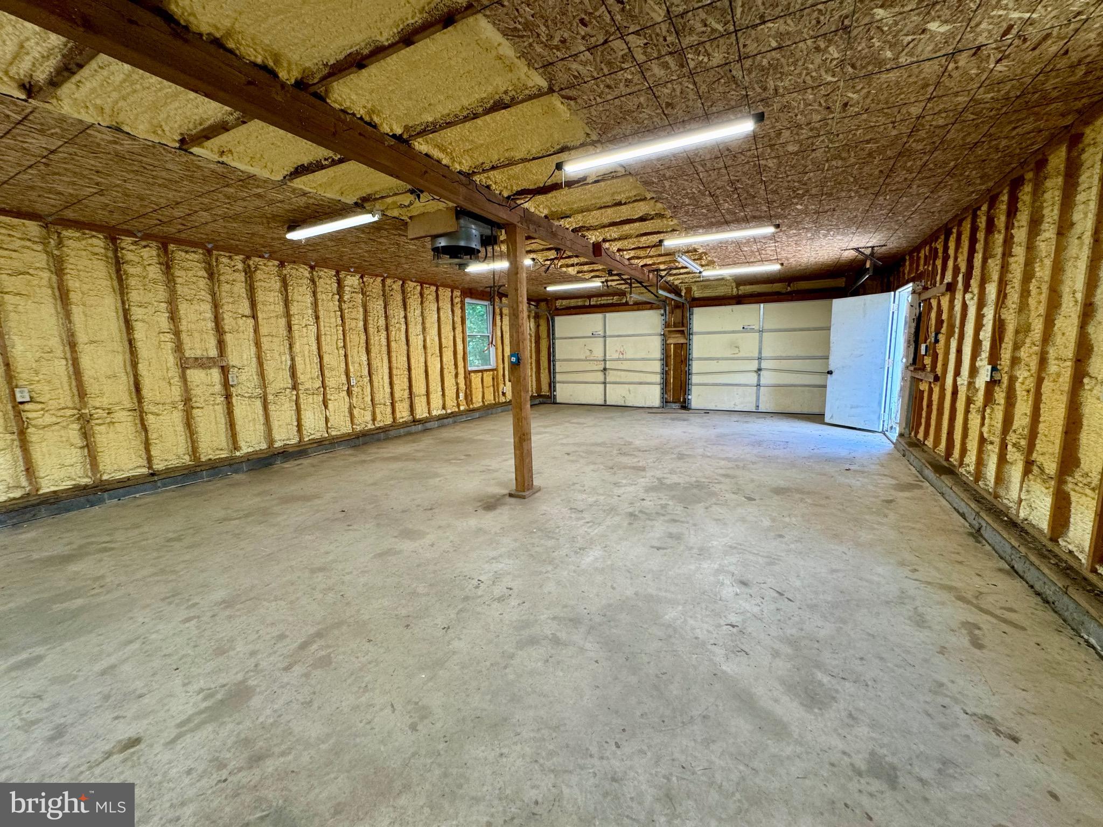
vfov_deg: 85.7
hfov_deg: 102.1
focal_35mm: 14
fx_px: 446
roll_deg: +0.6
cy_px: 414
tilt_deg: -8.8
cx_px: 552
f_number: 2.2
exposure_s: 1/120
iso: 160
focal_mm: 2.22
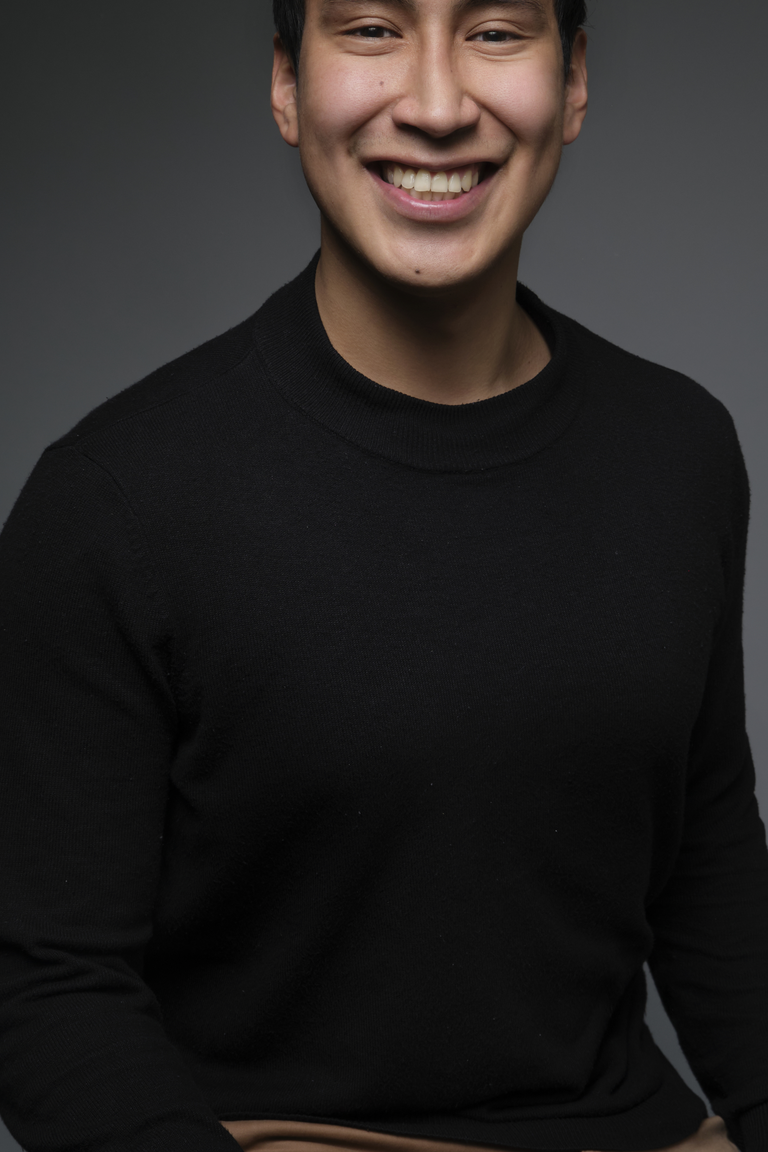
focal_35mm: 56
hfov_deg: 24.2
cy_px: 455
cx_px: 409
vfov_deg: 35.5
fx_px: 1792
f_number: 7.1
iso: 160
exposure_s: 1/125
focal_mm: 24.7
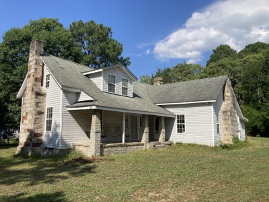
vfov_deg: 49.7
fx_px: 218
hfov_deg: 63.4
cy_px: 101
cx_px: 134
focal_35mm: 28
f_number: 1.8
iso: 20
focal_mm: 3.99
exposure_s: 1/2315
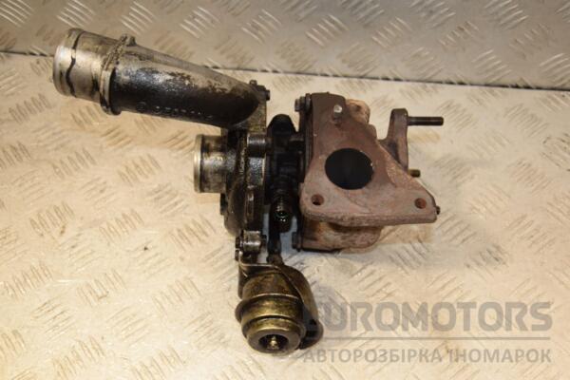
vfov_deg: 28.1
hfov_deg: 41.1
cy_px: 190
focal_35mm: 48
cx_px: 285
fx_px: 760
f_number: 5.6
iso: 800
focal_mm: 32
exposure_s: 1/200
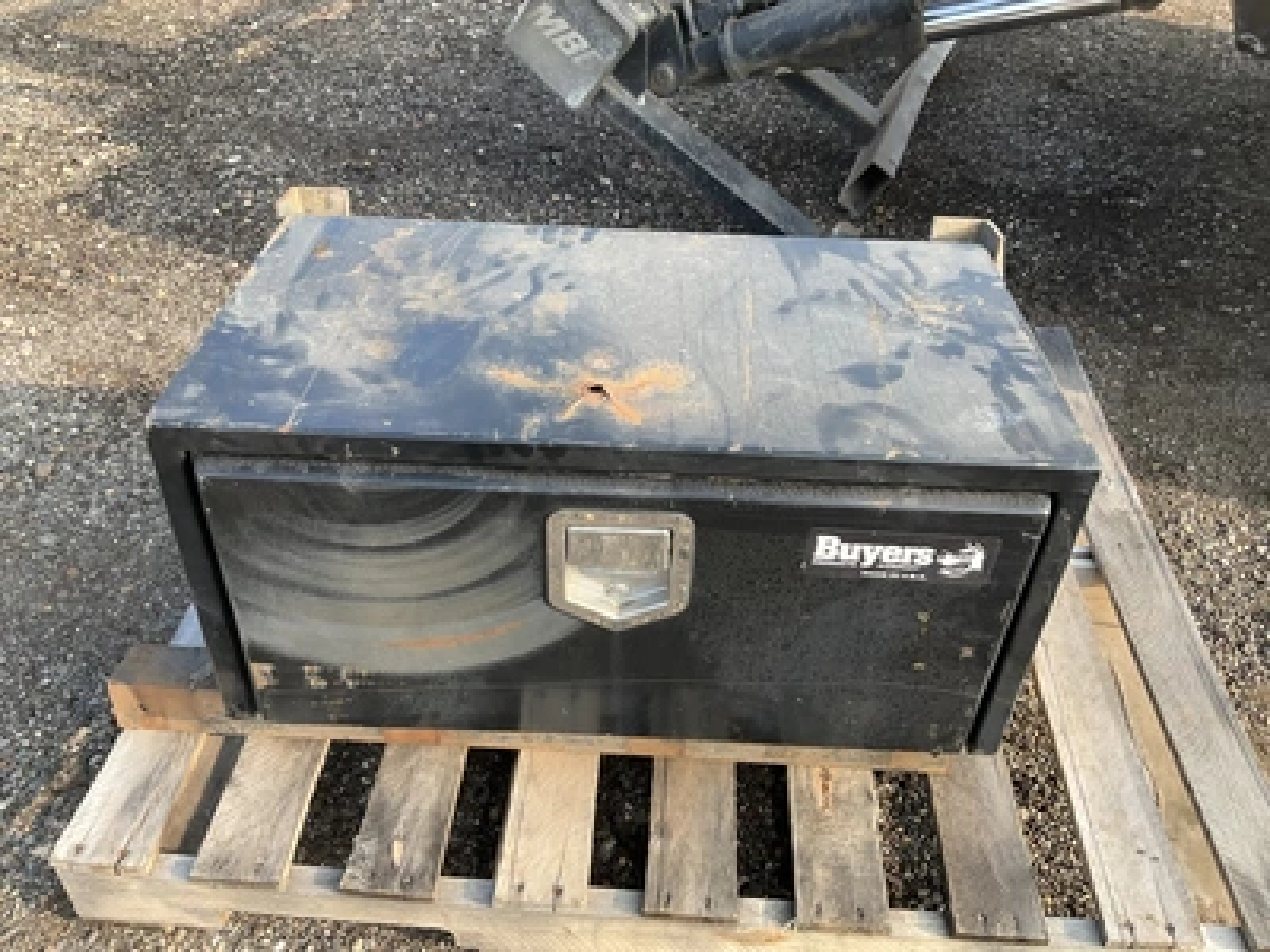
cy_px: 476
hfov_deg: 61.7
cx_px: 635
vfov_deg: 48.2
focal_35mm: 29
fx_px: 1064
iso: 25
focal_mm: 3
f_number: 1.8
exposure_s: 1/342
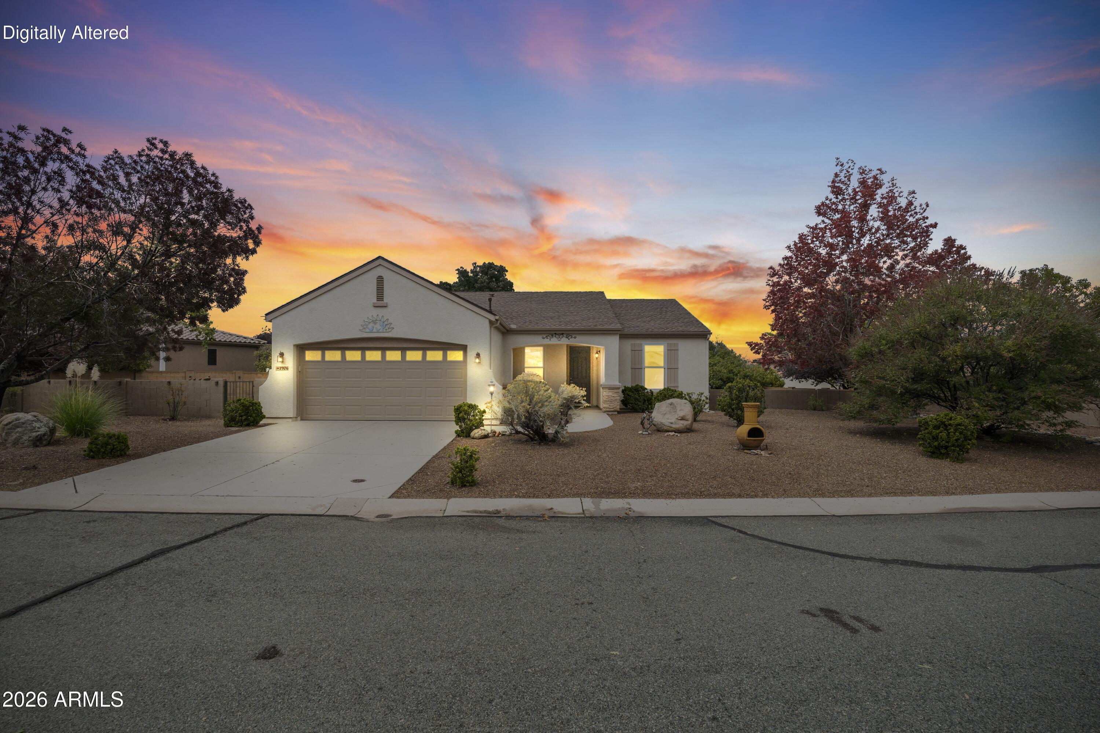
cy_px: 366
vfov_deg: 67.4
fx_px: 550
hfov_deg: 90.0
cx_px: 550
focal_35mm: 18
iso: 640
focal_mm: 18
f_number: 9
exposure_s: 1/400
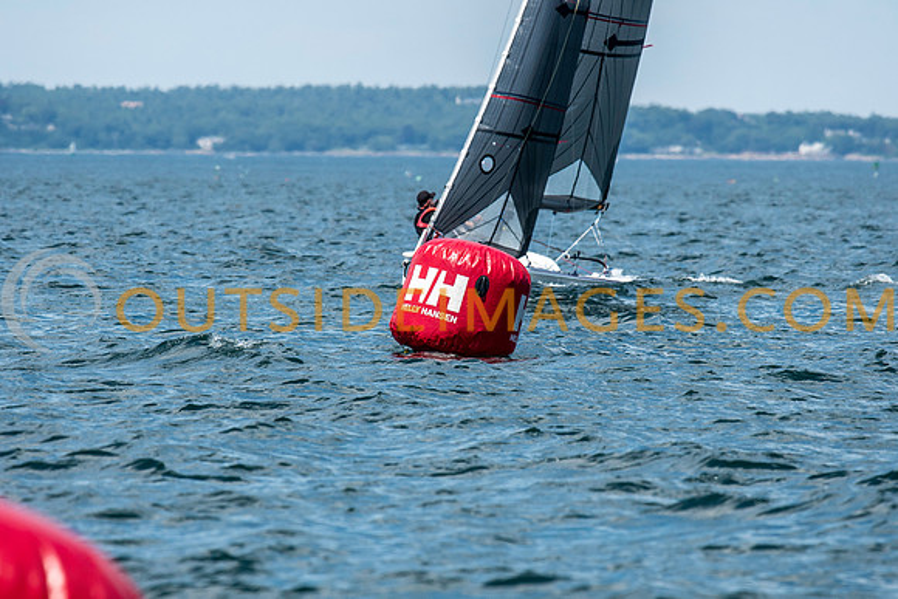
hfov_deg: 4.3
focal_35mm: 478
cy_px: 300
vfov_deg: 2.9
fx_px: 11918
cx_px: 449
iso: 320
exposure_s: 1/2000
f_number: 5.6
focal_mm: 300
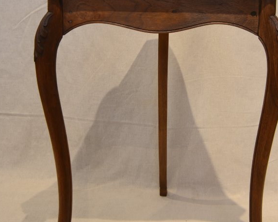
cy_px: 71
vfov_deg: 28.4
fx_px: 436
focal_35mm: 53
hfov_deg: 35.3
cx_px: 156
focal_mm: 18
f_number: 5.3
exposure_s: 1/3
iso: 100
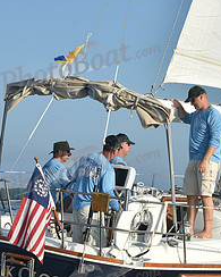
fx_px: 1276
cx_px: 220
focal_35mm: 156
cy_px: 213
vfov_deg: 12.3
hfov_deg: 9.8
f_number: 10
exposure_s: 1/800
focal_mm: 70
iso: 320
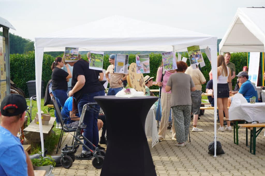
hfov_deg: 28.8
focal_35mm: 70
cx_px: 132
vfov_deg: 19.5
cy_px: 88
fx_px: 515
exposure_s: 1/100
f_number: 8
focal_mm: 70
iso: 100
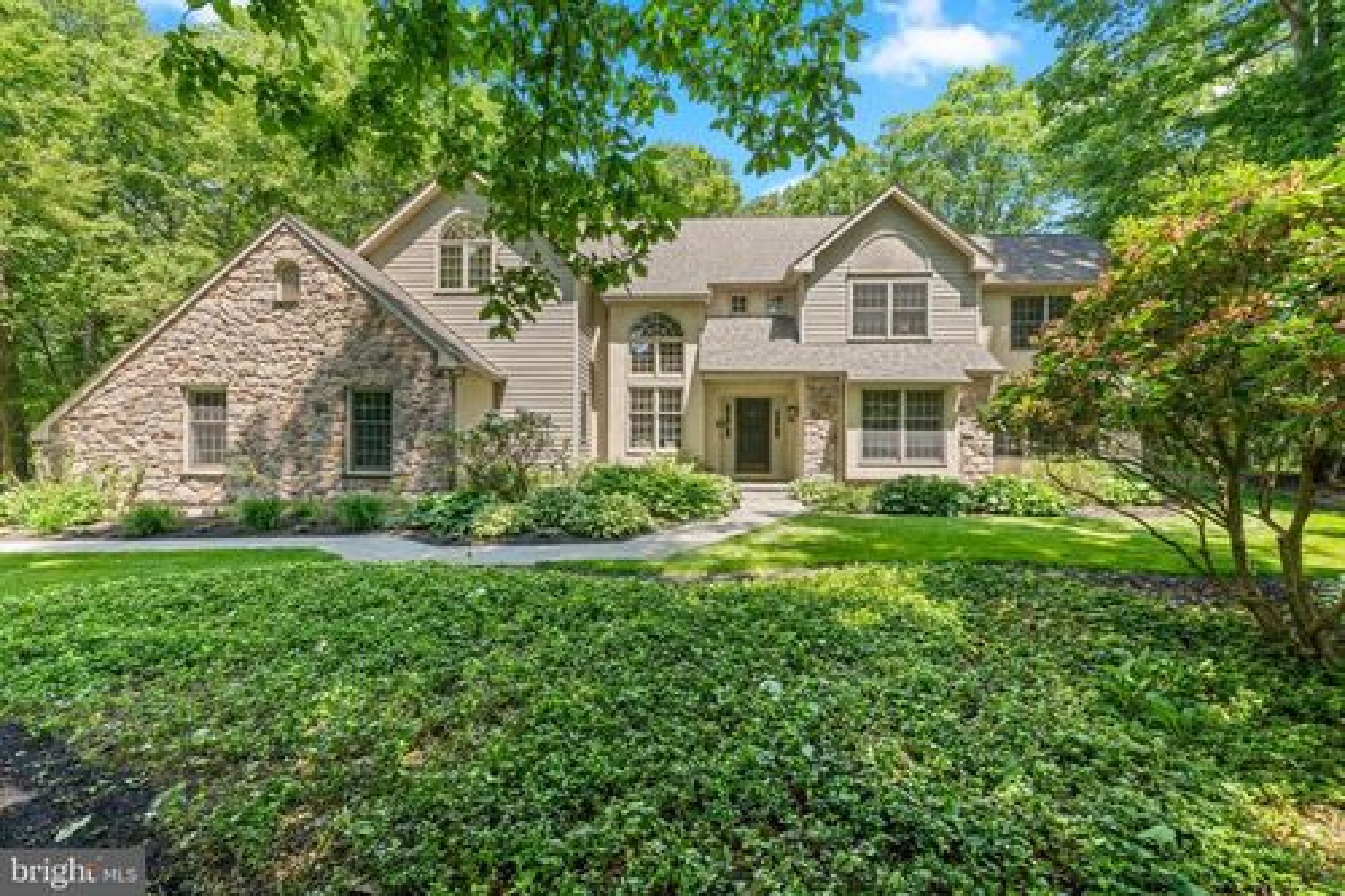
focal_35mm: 14
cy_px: 448
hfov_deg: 104.3
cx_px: 672
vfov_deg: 81.2
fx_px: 523
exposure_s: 1/80
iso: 400
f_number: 9
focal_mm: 14
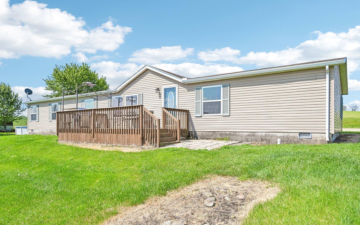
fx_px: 235
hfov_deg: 74.7
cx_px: 188
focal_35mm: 24
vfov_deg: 50.9
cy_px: 129
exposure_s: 1/3000
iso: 400
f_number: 4
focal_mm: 20
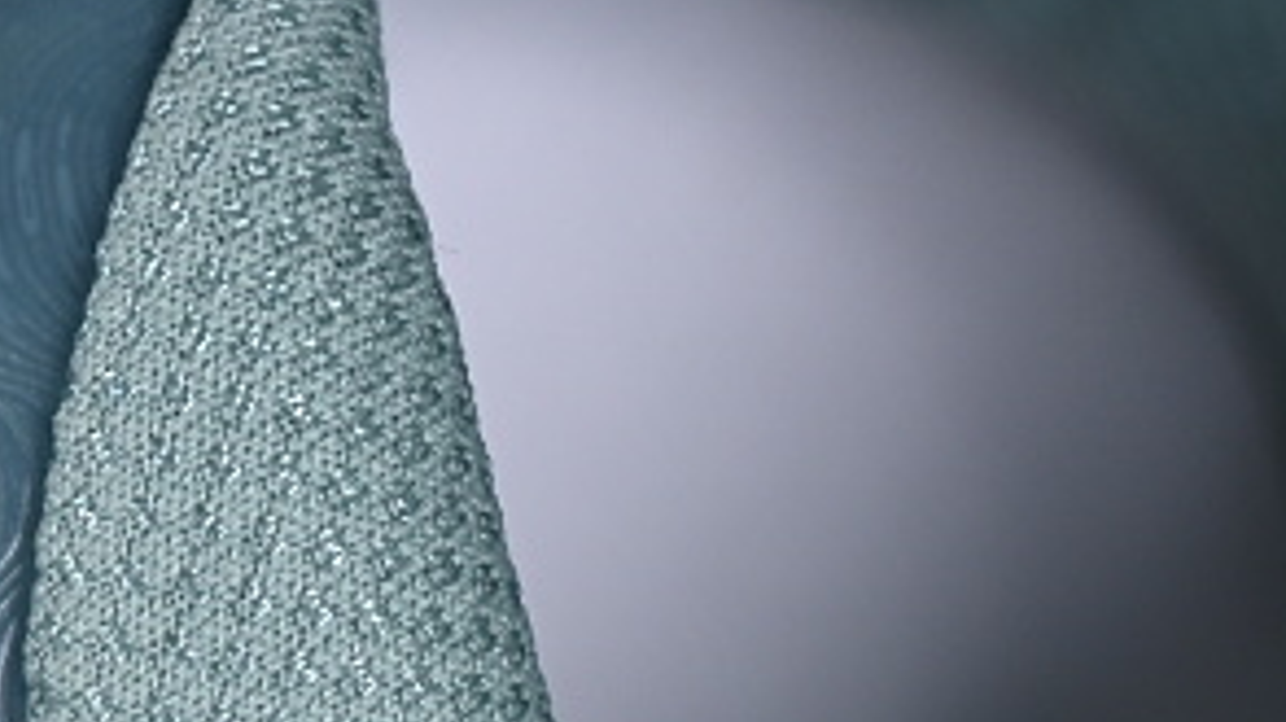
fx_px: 9849
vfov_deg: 4.2
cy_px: 849
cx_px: -381
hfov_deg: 7.4
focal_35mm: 289
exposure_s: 1/80
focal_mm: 50
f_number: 7.1
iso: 160
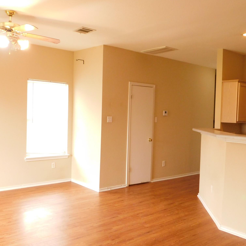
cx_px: 123
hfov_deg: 46.0
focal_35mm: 36
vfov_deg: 46.0
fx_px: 289
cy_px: 123
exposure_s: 1/30
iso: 400
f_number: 3.2
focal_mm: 5.3
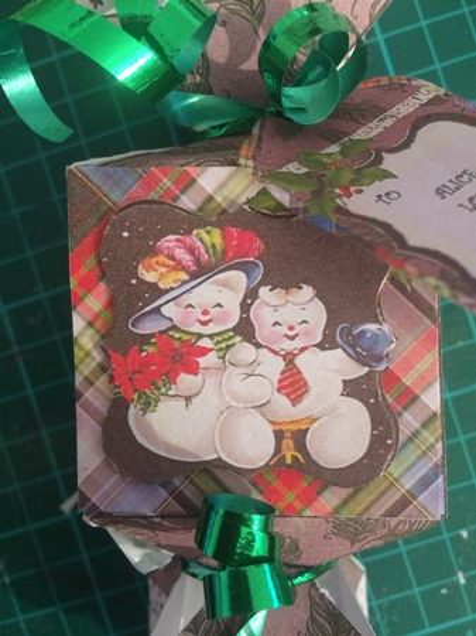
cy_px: 318
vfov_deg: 61.7
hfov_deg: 48.2
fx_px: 532
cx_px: 238
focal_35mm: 29
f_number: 2.2
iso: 250
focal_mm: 4.15
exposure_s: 1/20
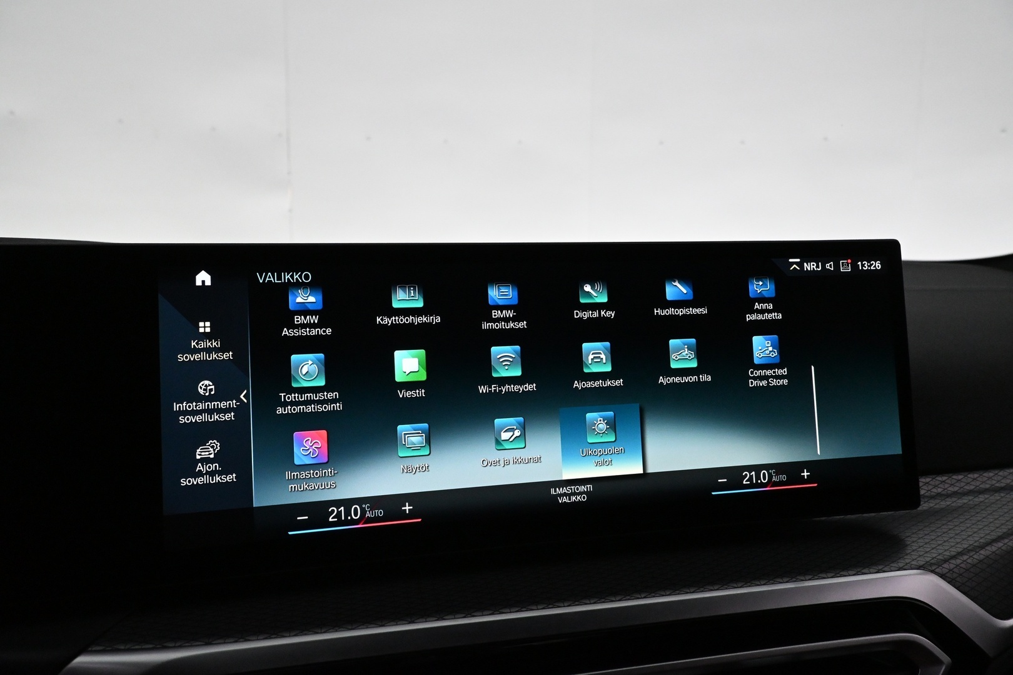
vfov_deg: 53.1
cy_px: 338
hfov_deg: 73.7
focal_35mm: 24
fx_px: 675
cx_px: 506
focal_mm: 16
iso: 4000
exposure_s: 1/125
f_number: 6.3
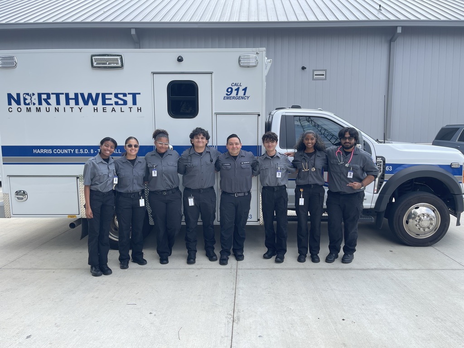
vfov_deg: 54.9
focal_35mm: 25
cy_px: 174
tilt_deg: -5.7
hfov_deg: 69.4
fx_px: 335
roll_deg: -0.4
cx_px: 232
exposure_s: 1/1164
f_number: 1.6
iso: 32
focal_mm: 5.1
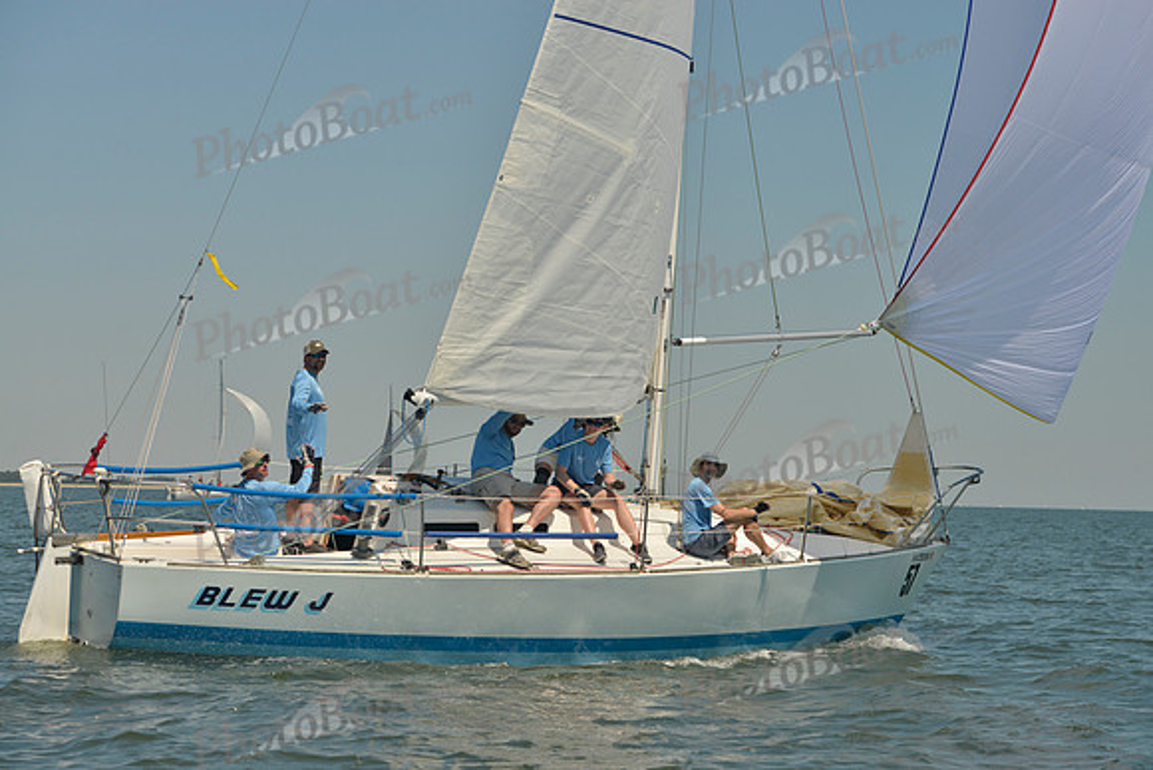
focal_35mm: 90
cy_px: 385
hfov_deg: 22.6
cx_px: 576
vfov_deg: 15.2
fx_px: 2883
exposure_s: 1/800
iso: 200
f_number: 7.1
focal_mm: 90
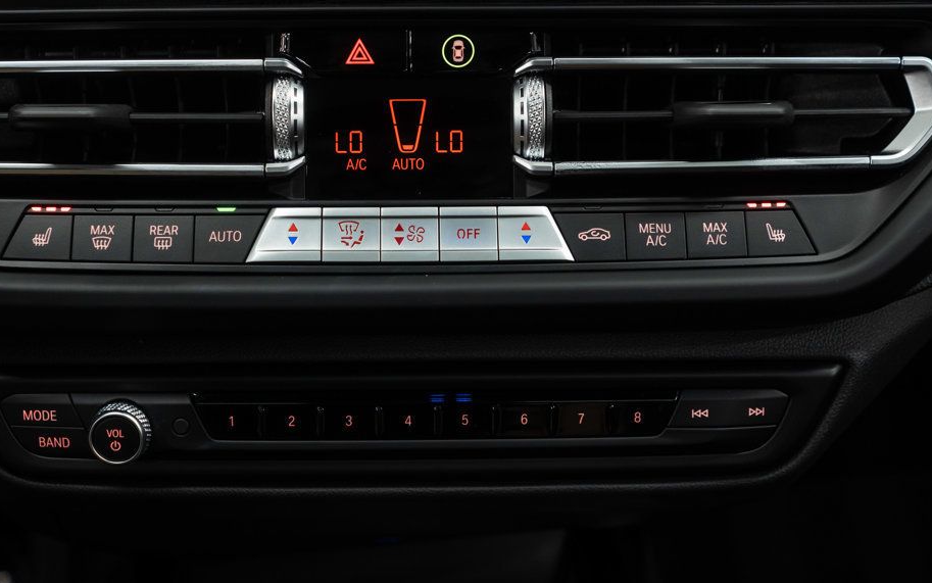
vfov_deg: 26.9
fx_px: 1219
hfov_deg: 41.8
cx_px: 415
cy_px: 299
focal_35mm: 48
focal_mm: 28
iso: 640
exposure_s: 1/50
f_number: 3.2
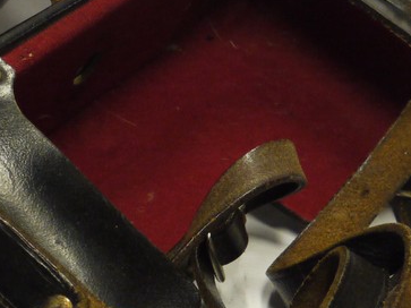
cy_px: 86
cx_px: 93
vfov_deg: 12.4
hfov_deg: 16.5
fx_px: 1412
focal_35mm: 119
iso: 800
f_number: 8
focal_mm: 18
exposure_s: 1/30
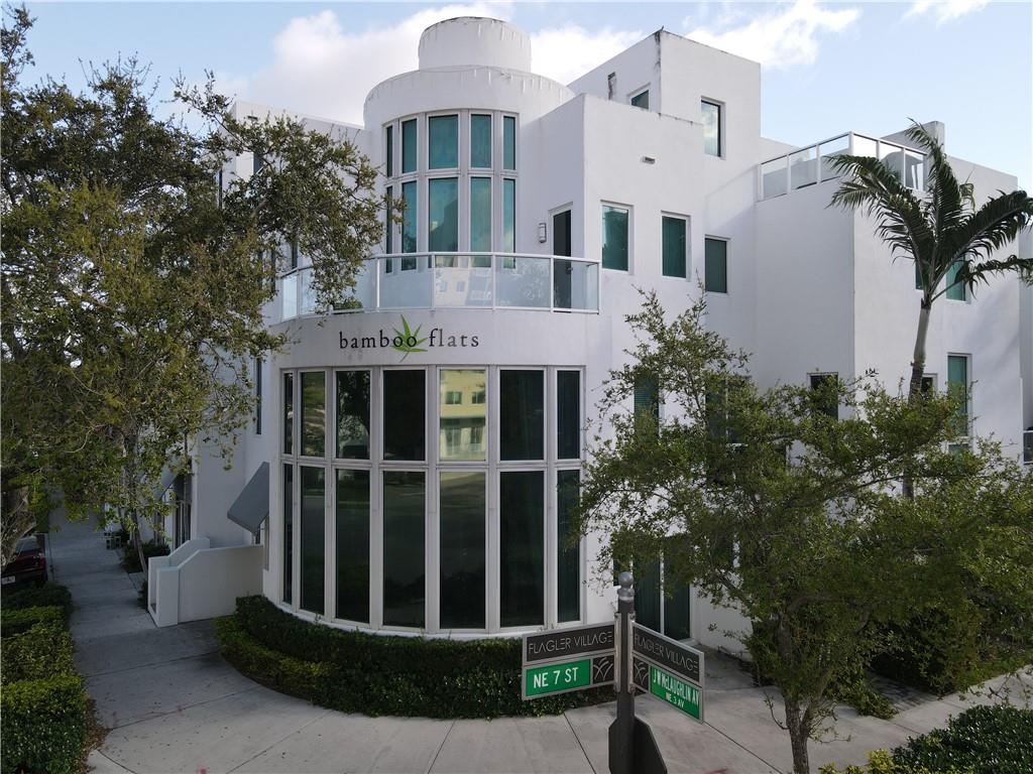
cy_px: 387
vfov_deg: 56.8
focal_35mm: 24
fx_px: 716
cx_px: 516
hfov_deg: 71.6
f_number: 2.8
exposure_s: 1/160
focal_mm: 4.5
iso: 100
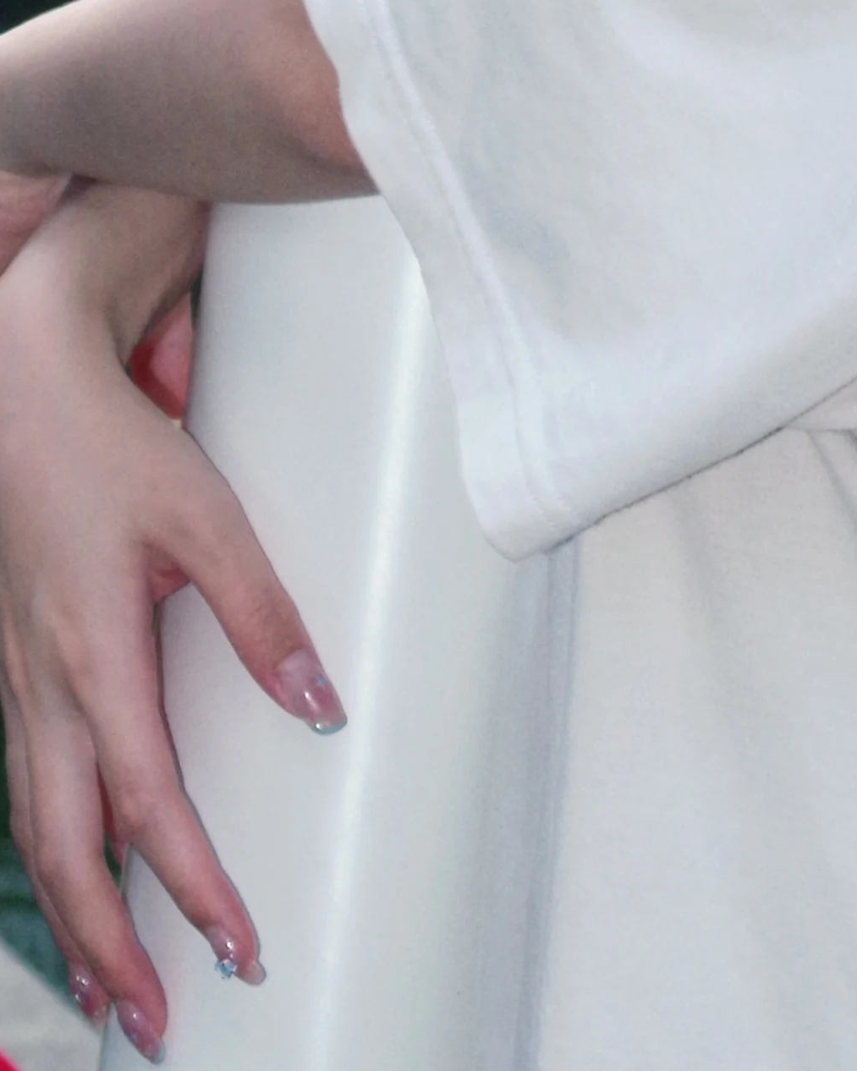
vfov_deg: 8.4
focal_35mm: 224
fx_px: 7101
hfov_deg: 6.9
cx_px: 938
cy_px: -607
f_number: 4.5
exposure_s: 1/160
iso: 400
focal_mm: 39
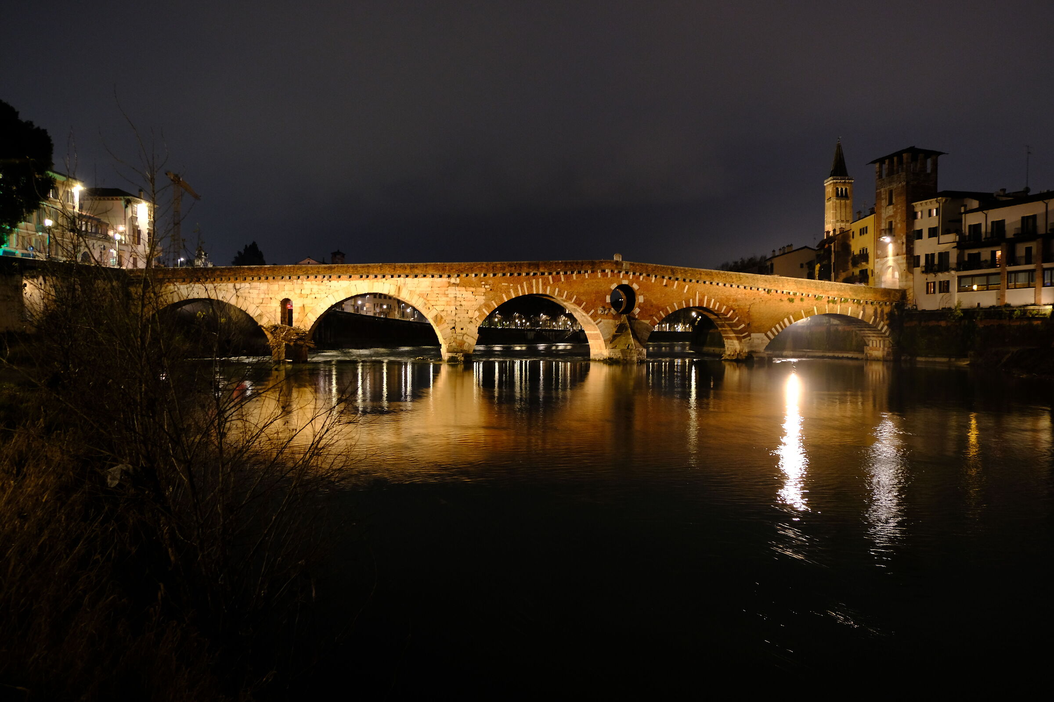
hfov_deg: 61.9
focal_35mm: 30
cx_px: 527
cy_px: 351
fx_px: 878
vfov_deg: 43.6
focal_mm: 19.7
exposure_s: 1
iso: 800
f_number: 4.5
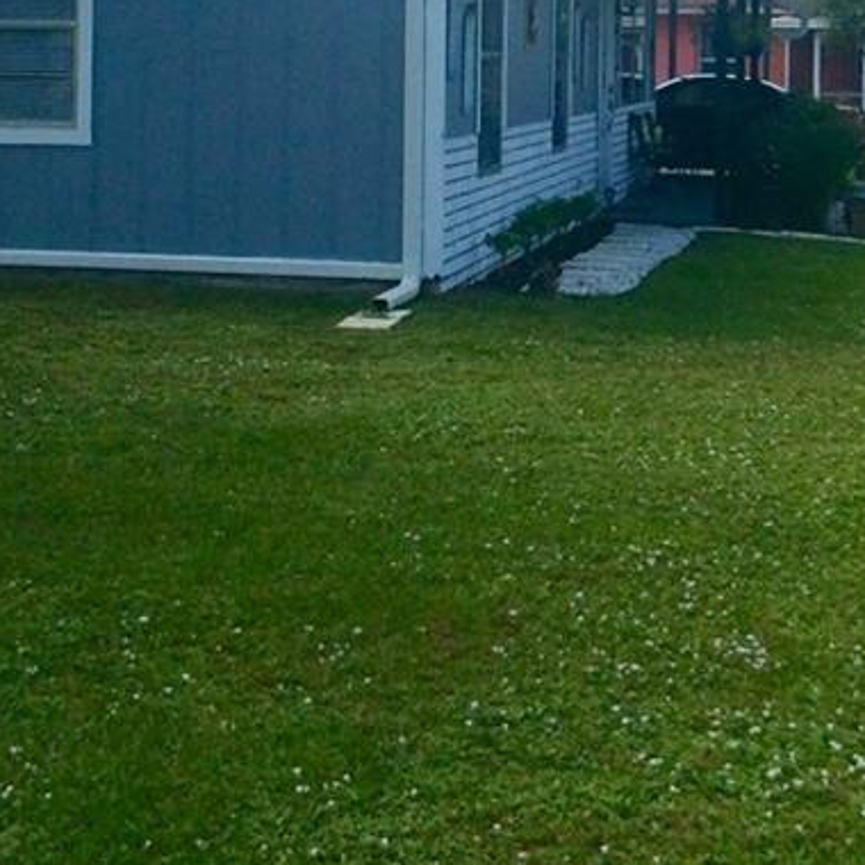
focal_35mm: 76
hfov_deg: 22.7
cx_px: 344
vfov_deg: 22.1
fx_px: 2149
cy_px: 48
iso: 32
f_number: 2.4
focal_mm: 3.3
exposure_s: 1/1395
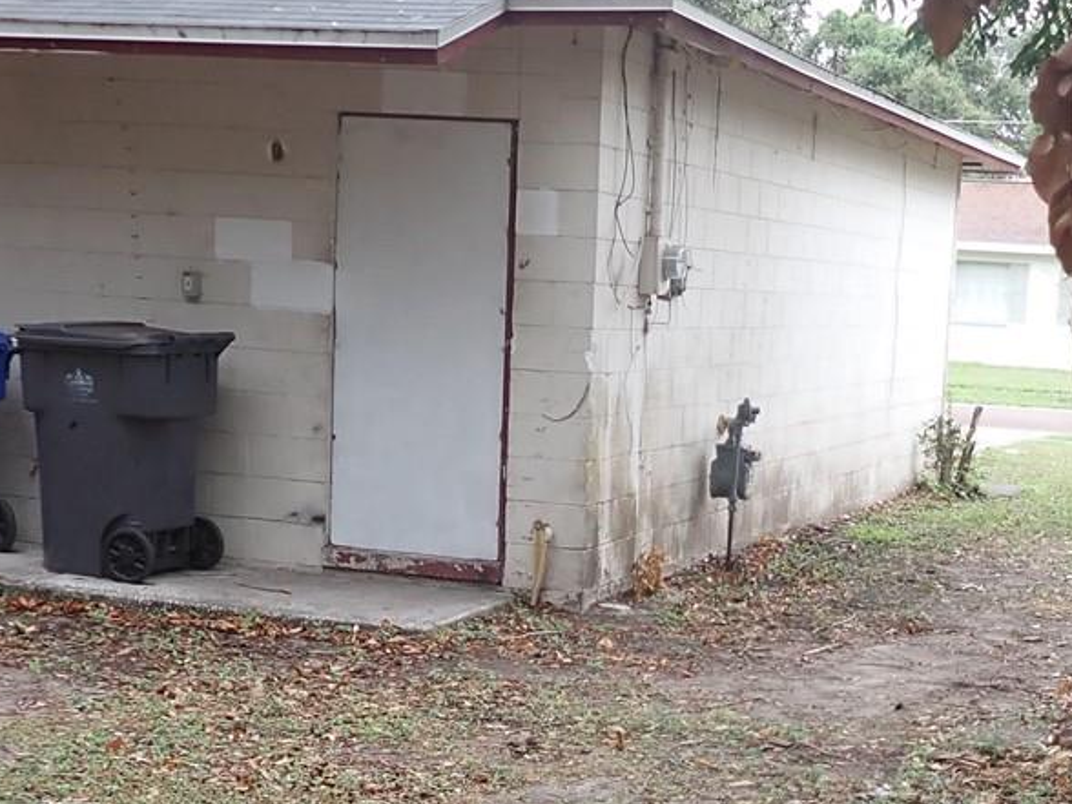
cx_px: 758
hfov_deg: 28.3
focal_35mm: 68
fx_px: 2106
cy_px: 704
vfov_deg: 21.2
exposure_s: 1/160
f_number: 2
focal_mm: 4.5
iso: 100
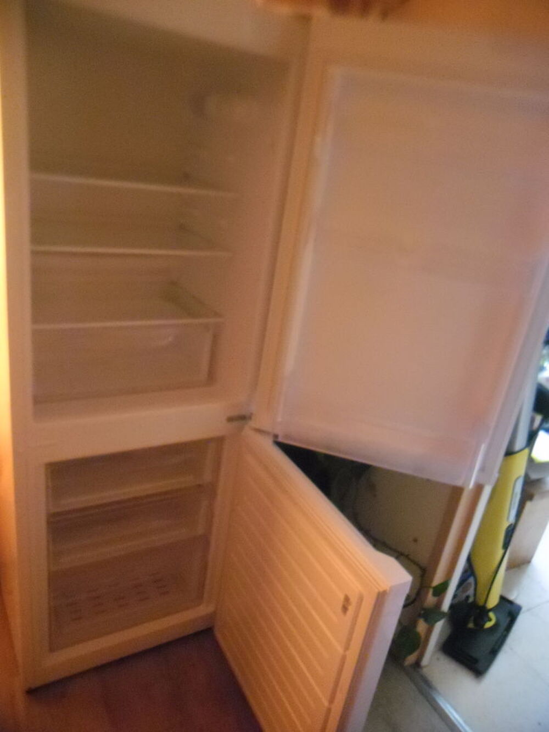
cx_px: 274
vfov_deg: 65.3
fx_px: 571
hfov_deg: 51.4
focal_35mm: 27
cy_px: 366
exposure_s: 1/21
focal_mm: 4.9
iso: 800
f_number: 3.5
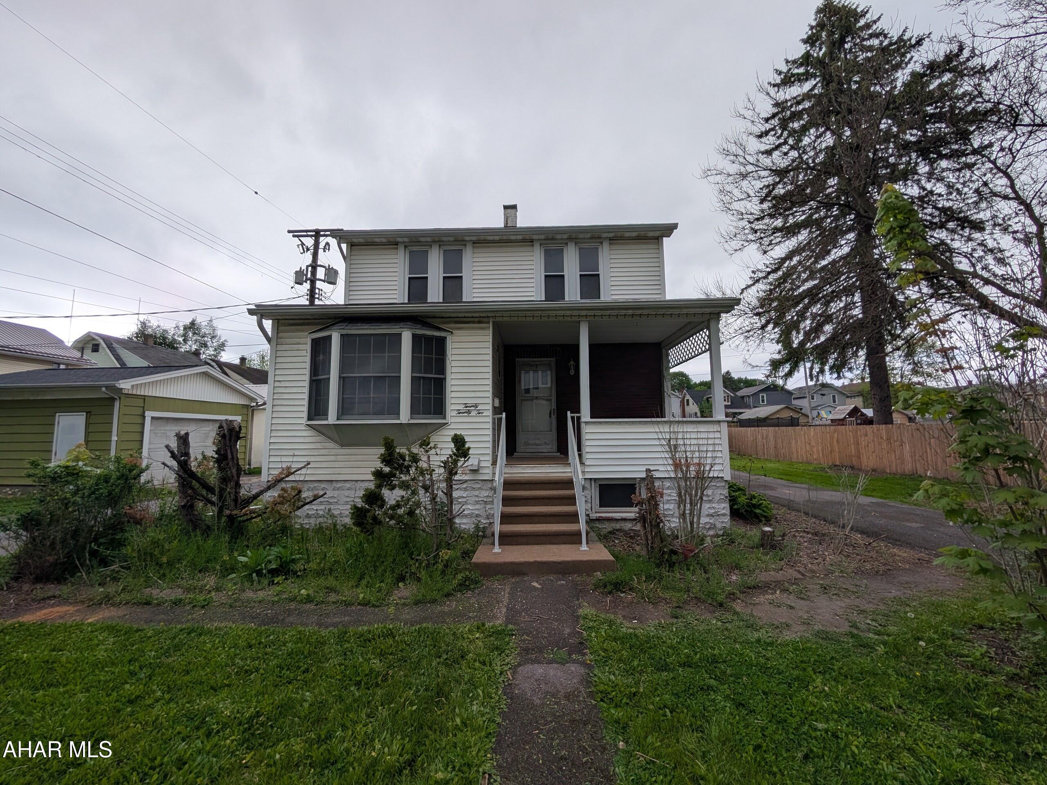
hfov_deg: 110.5
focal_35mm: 12
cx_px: 524
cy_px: 392
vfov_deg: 94.5
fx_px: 363
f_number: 1.7
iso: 56
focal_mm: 2.02
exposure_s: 1/2439
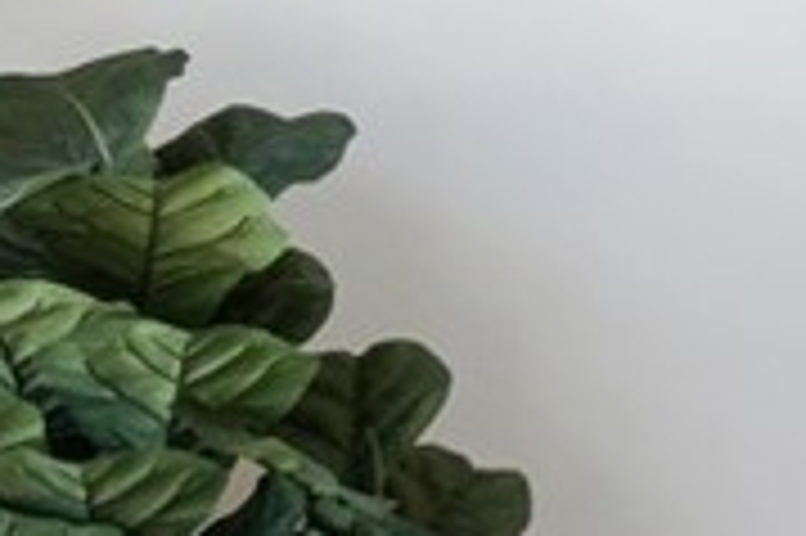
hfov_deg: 15.1
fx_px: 1924
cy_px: 20
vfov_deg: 15.6
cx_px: 1896
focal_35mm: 86
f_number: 6.3
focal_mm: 10
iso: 320
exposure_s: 1/40
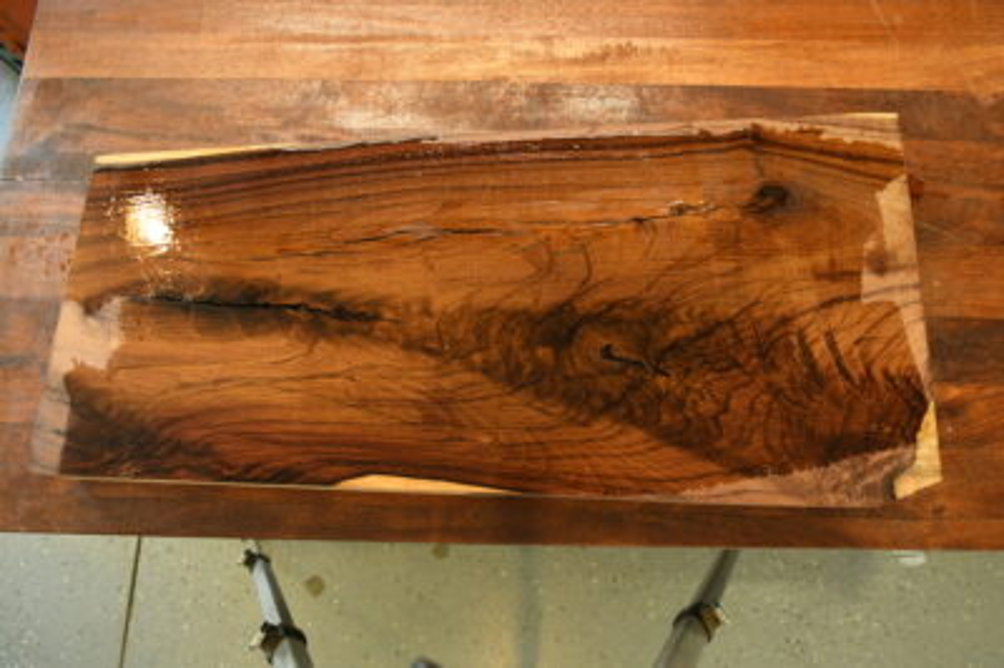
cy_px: 334
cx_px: 502
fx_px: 711
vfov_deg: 50.3
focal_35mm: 26
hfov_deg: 70.5
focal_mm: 17
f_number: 3.5
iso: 2000
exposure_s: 1/160
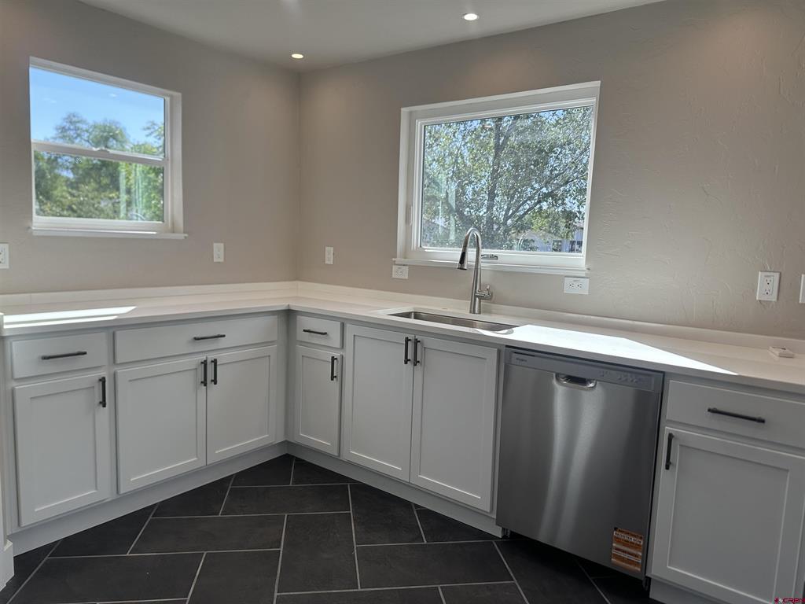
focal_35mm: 24
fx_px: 558
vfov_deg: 56.8
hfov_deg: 71.6
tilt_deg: -6.3
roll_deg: -2.7
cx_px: 402
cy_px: 302
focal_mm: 6.86
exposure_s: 1/709
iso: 80
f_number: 1.78
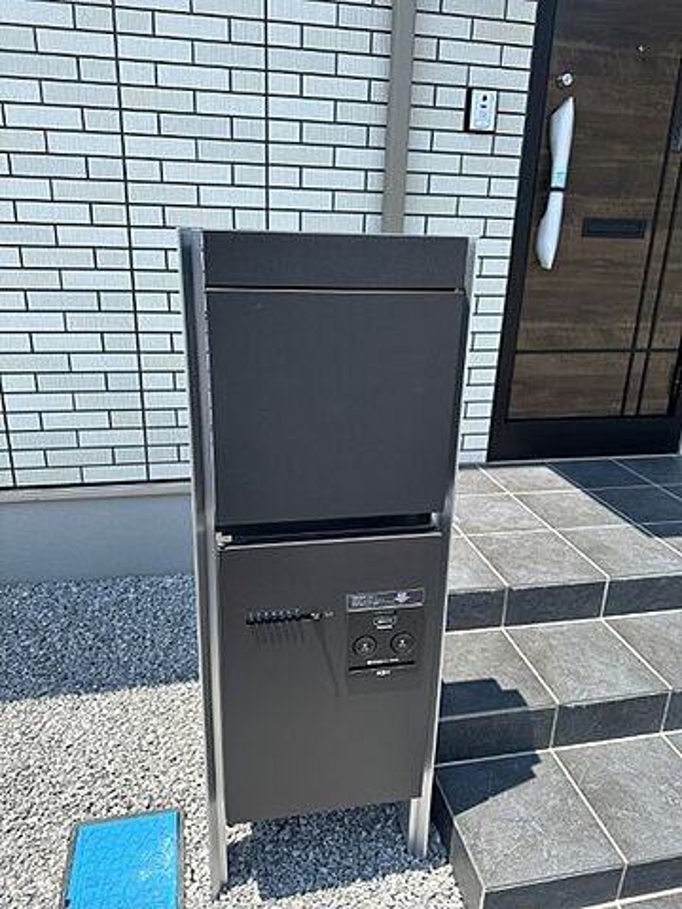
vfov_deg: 71.6
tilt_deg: -19.3
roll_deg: -3.4
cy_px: 454
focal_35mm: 24
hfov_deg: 56.8
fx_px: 630
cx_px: 341
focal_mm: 6.86
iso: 80
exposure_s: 1/1812
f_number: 1.78
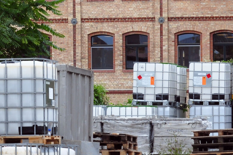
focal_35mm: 242
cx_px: 270
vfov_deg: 5.7
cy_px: 121
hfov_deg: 8.4
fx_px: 1564
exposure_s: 1/50
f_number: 13
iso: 200
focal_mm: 50
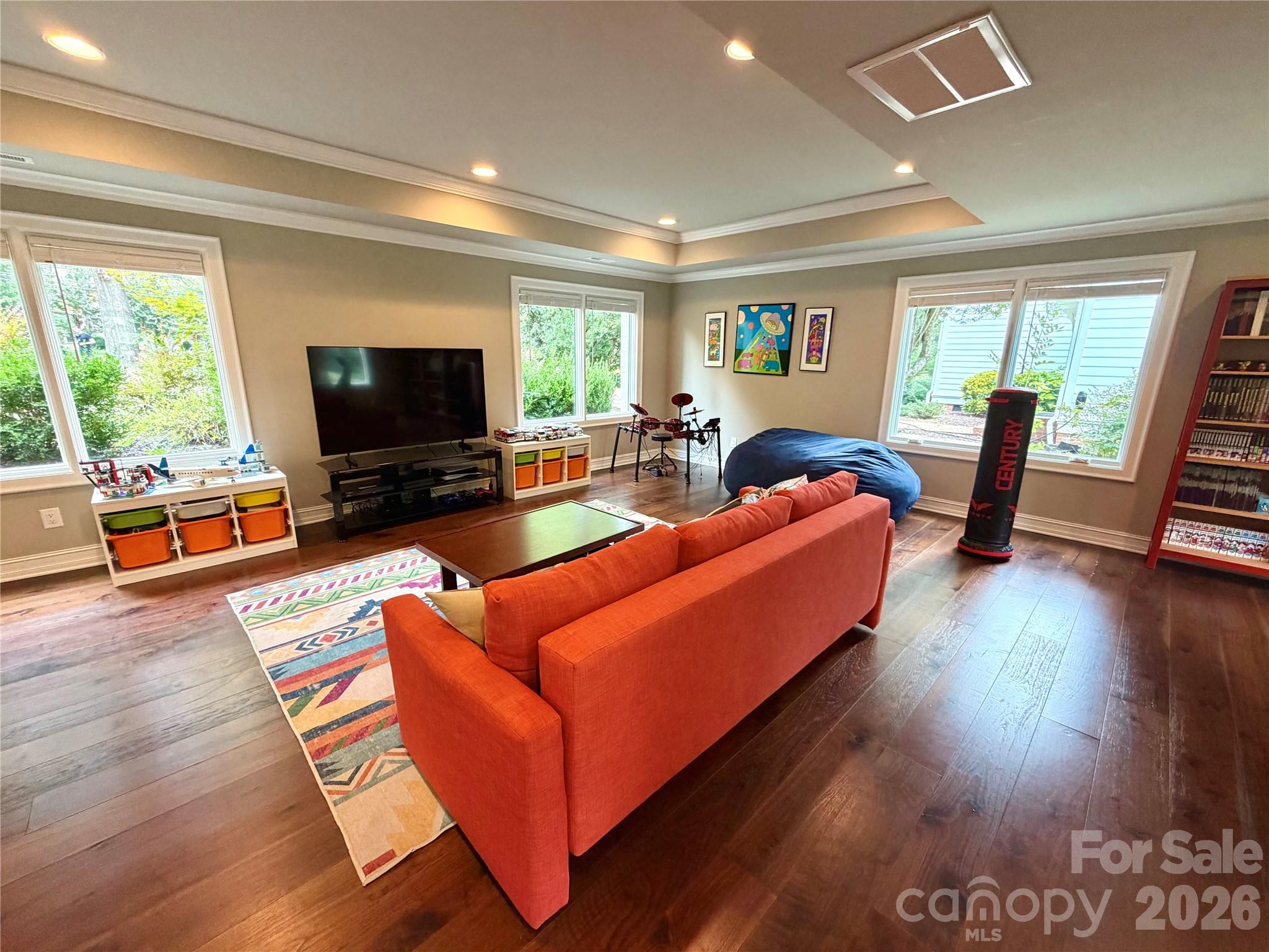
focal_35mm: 14
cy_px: 476
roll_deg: -0.2
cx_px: 634
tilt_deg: -14.4
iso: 250
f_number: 2.2
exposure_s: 1/60
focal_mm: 2.22
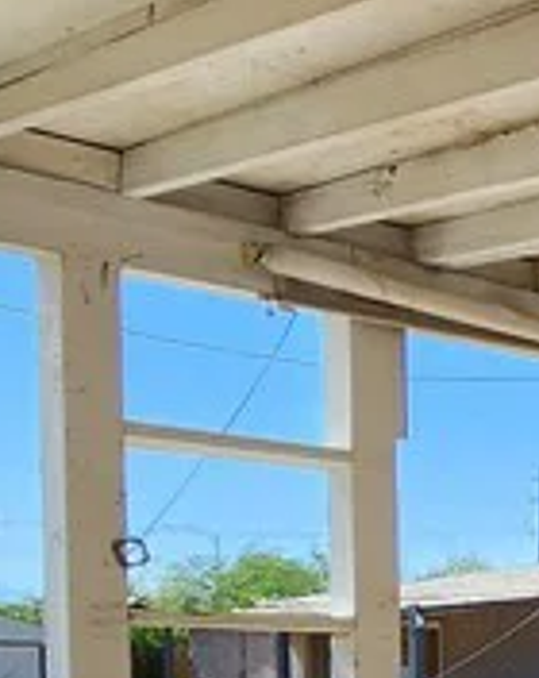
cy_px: 736
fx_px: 1481
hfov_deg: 13.4
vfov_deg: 24.2
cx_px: 1378
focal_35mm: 74
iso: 50
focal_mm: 2.2
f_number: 2.2
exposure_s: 1/873
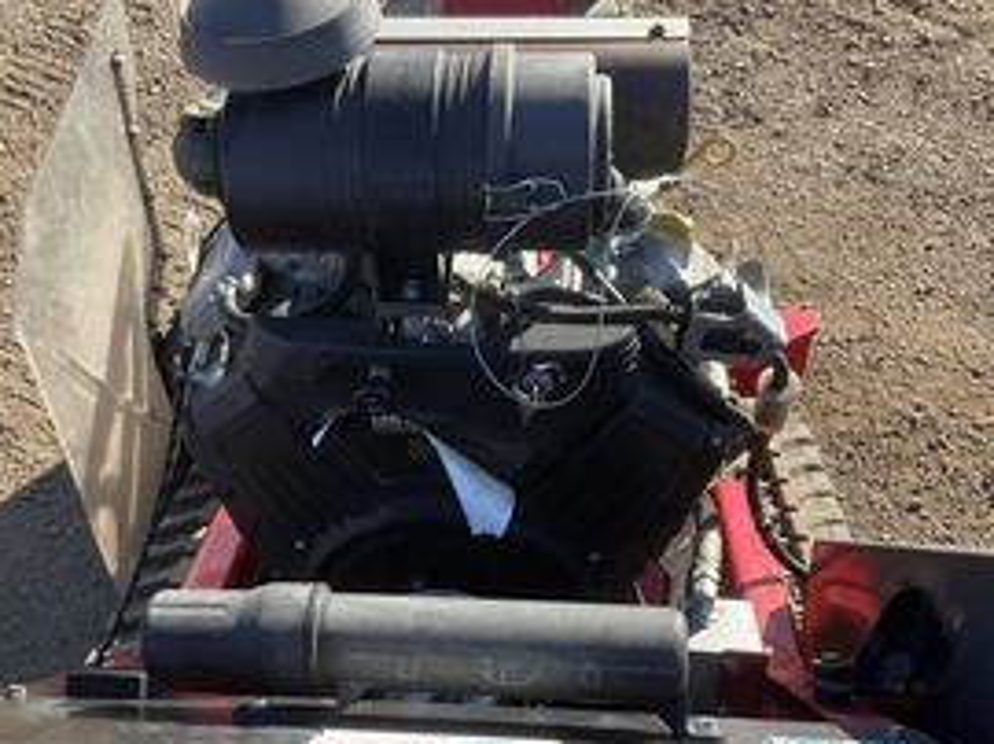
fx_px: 1234
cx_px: 438
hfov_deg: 43.8
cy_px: 486
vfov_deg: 33.3
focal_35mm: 43
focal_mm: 3
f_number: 1.8
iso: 25
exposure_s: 1/409
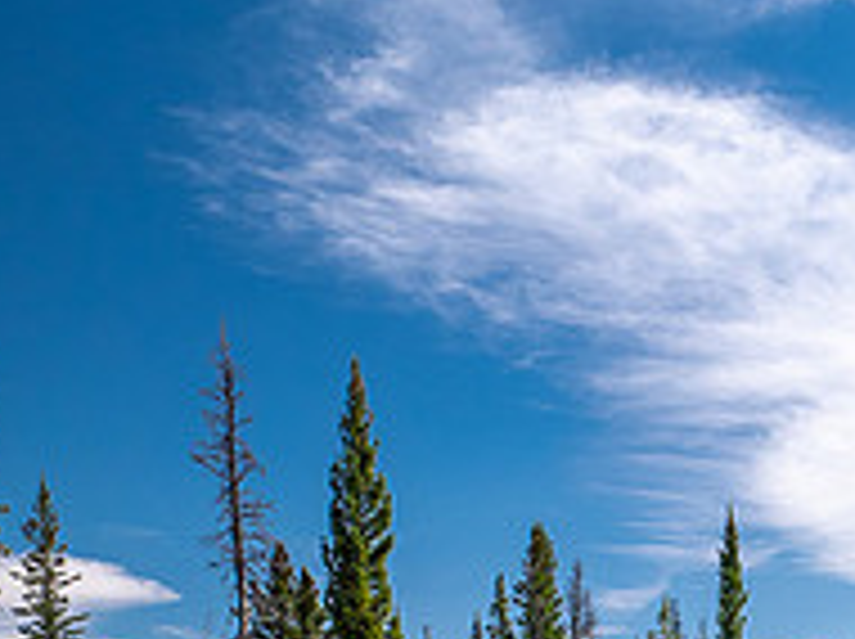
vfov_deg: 22.4
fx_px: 1357
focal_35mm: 55
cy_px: 920
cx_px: 1017
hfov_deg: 30.0
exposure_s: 1/100
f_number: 8
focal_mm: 9
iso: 200
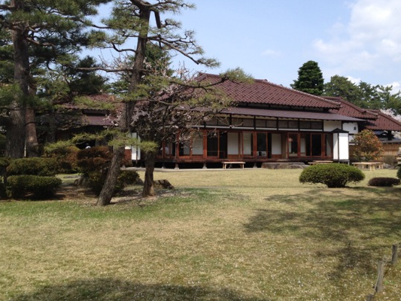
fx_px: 487
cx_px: 226
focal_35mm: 42
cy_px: 135
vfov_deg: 34.3
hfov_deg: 44.7
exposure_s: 1/1577
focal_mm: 4.28
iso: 64
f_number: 2.4
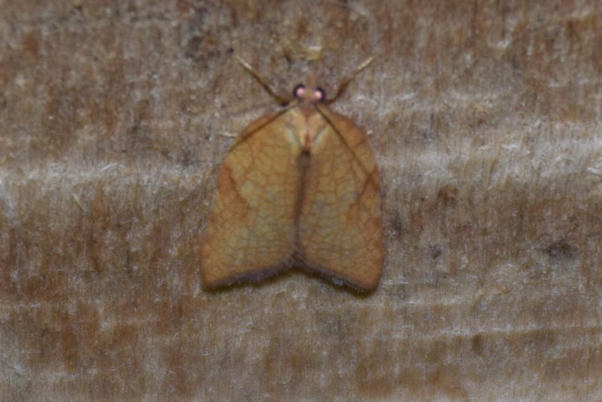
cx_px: 301
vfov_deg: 6.6
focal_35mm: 210
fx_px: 3515
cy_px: 201
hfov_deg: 9.8
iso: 320
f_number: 5.6
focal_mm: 140
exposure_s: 1/60
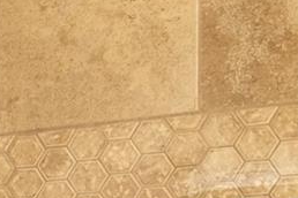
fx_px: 1283
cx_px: -571
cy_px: 479
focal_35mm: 155
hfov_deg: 10.1
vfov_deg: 8.1
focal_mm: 13
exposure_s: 1/125
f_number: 8
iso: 200
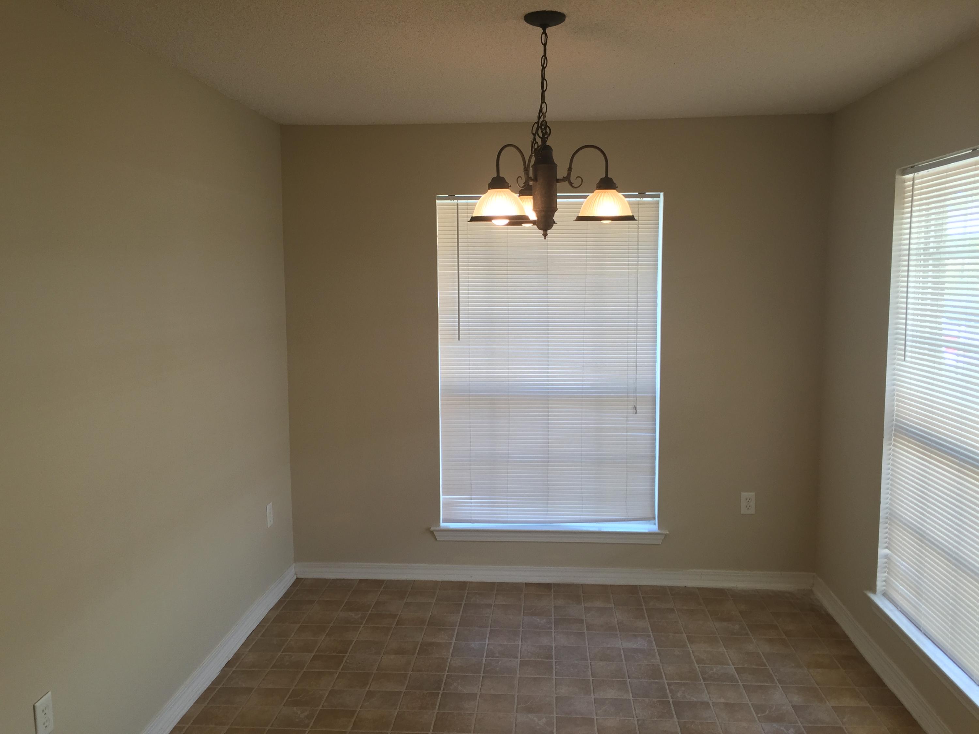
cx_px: 490
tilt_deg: -6.6
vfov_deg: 48.2
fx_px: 820
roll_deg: +0.0
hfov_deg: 61.7
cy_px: 367
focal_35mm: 29
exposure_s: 1/60
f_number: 2.2
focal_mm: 4.15
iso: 40
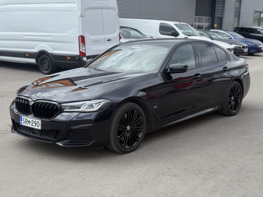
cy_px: 100
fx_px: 372
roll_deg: -1.4
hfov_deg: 38.9
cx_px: 134
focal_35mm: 49
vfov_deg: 29.7
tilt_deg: -11.2
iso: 80
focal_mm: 6.76
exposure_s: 1/2342
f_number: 1.78
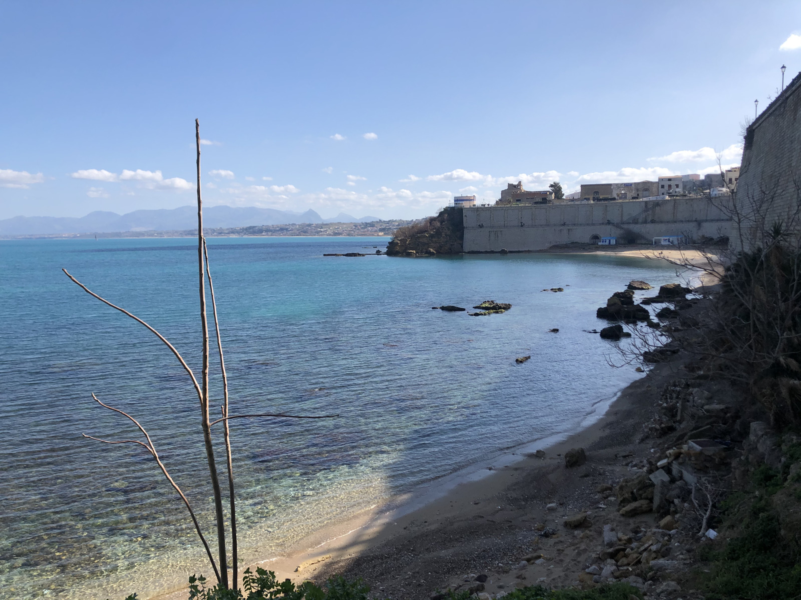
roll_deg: +1.8
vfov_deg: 49.7
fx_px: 648
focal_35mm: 28
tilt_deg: -5.9
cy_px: 300
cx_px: 400
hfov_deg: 63.4
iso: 25
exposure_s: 1/2404
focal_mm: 4
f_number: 1.8
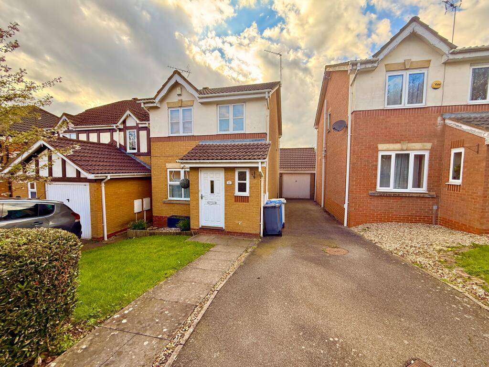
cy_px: 184
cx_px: 244
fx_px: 198
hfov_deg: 102.1
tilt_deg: -1.7
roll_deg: -1.1
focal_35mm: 14
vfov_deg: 85.7
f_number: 2.2
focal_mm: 2.22
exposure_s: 1/324
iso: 64
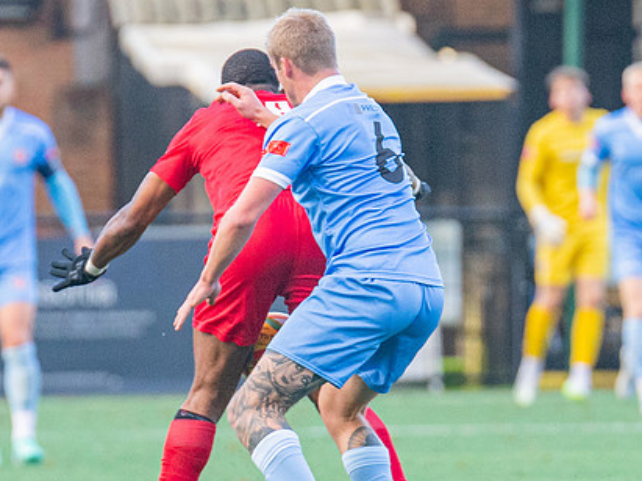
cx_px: 484
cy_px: 284
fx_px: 17595
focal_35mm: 949
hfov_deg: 2.1
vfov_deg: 1.6
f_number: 4
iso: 2000
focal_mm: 300
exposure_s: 1/1600
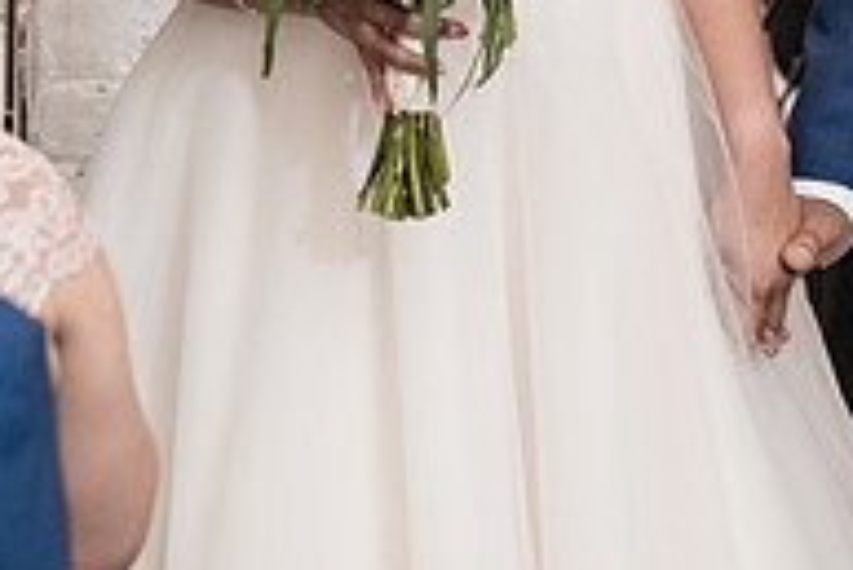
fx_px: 12164
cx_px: 923
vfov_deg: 2.7
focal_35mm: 513
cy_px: -388
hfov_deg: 4.0
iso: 2000
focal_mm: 139
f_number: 4
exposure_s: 1/100
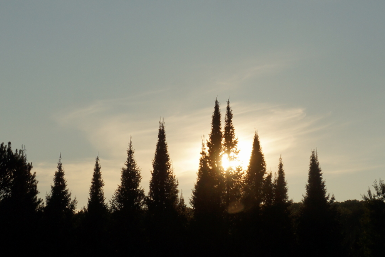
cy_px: 128
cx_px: 192
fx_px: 449
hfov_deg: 46.4
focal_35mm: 42
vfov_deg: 31.9
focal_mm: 28
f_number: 8
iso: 100
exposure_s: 1/400
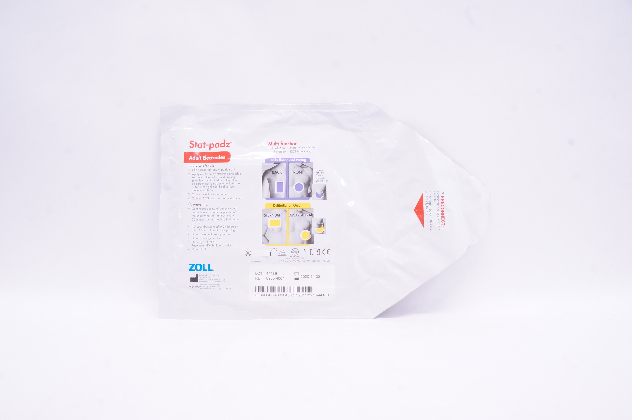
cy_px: 210
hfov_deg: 67.4
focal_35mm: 27
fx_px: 473
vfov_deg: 47.8
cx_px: 316
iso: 800
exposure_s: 1/20
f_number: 14
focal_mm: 18
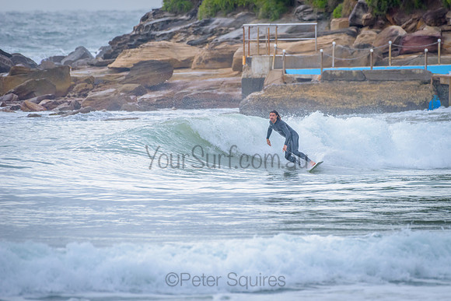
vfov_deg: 2.2
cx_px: 276
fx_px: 7680
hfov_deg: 3.4
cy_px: 129
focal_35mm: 613
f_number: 5.6
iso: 800
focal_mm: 500
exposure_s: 1/2000
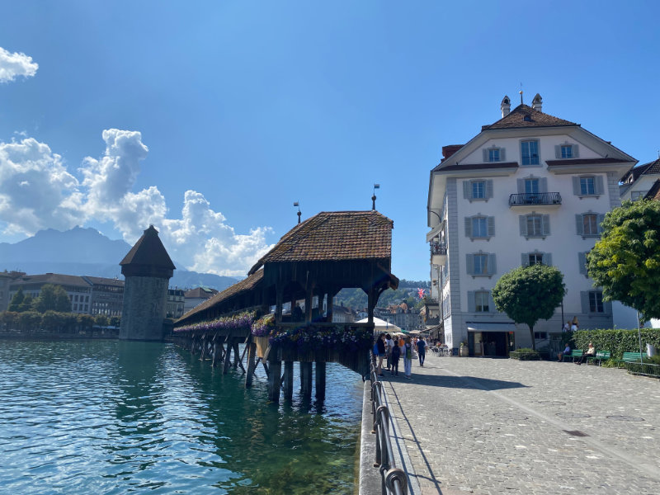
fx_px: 496
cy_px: 248
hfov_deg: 67.3
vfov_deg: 53.1
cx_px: 330
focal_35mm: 26
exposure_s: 1/4608
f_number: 1.8
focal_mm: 4.2
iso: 32
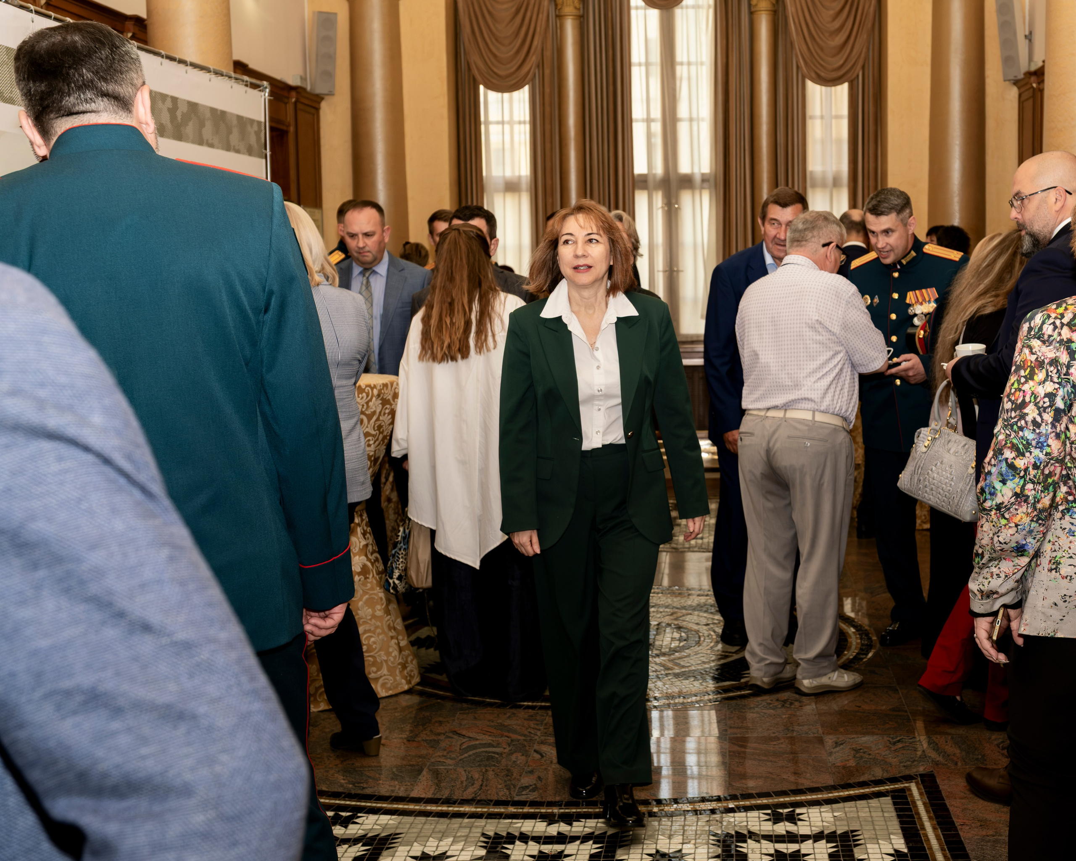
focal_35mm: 45
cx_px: 668
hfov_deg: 40.8
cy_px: 430
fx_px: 1438
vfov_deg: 33.3
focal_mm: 25.6
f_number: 4
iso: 500
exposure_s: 1/125
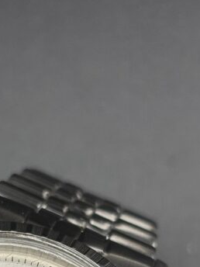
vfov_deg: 12.5
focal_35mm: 155
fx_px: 1194
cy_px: 303
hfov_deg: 9.5
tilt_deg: -74.4
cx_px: 18
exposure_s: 1/85
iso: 50
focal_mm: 5.96
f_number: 1.6
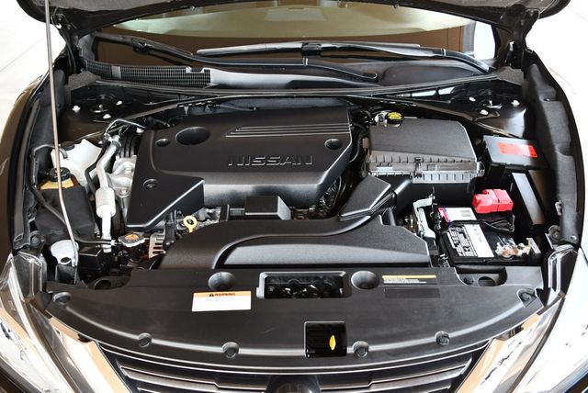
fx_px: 589
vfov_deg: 36.9
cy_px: 196
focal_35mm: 36
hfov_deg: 53.1
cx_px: 294
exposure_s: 1/250
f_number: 3.5
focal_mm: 18
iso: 800
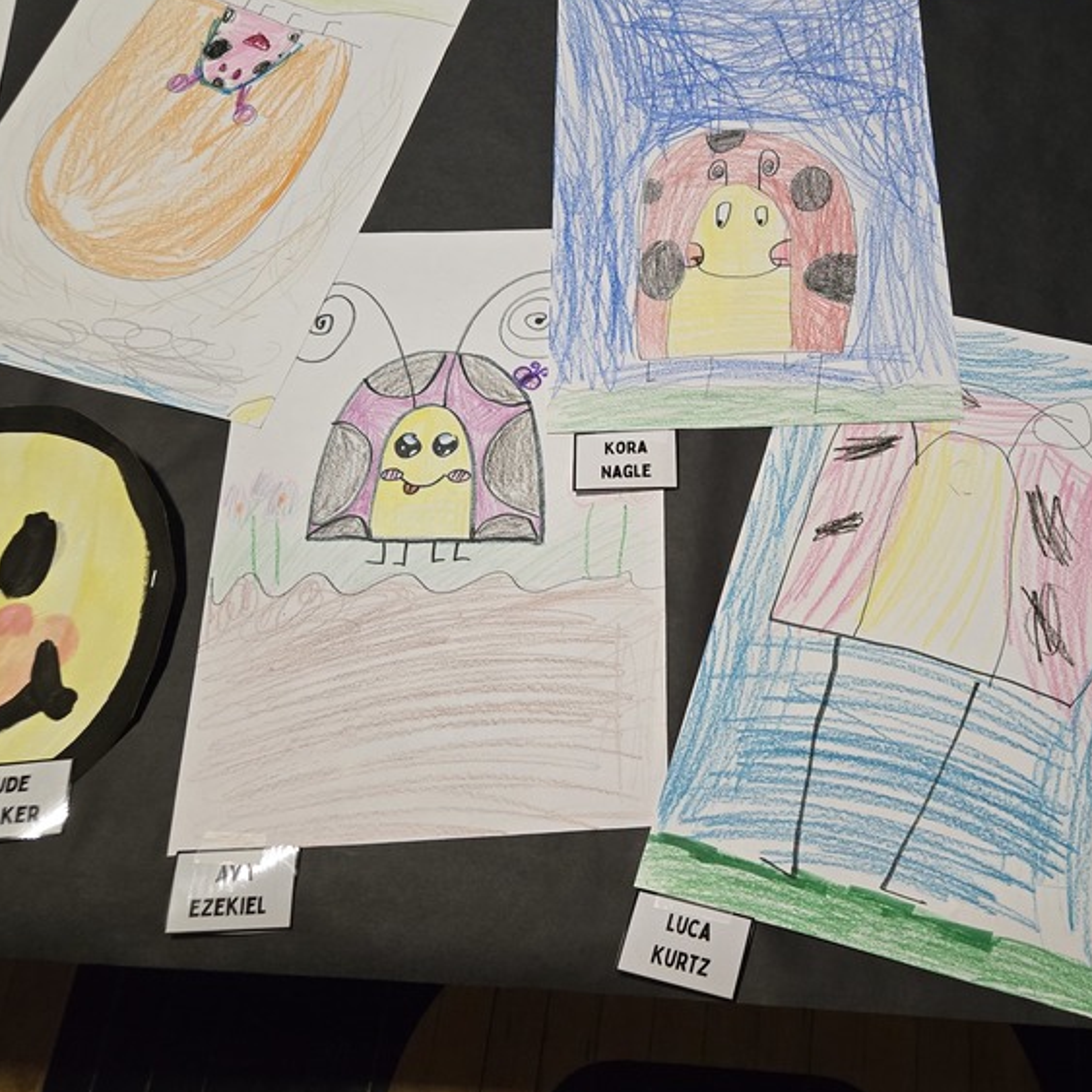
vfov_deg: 44.7
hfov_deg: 43.6
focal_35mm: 37
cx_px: 807
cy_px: 438
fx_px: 1321
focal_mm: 5.4
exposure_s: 1/120
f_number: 1.8
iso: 800
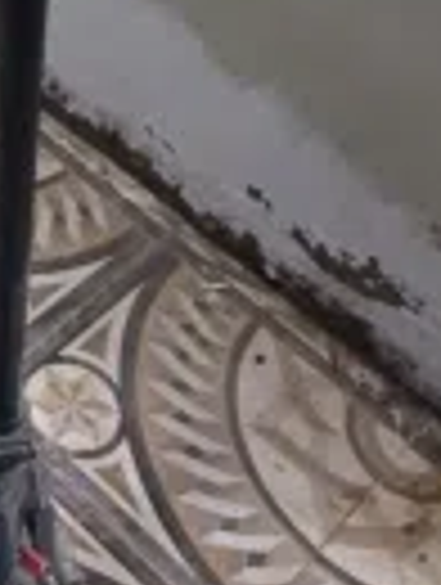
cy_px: 40
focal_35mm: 80
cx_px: -112
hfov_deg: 17.5
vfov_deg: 23.6
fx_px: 1354
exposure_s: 1/20
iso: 800
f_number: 1.8
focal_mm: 3.98
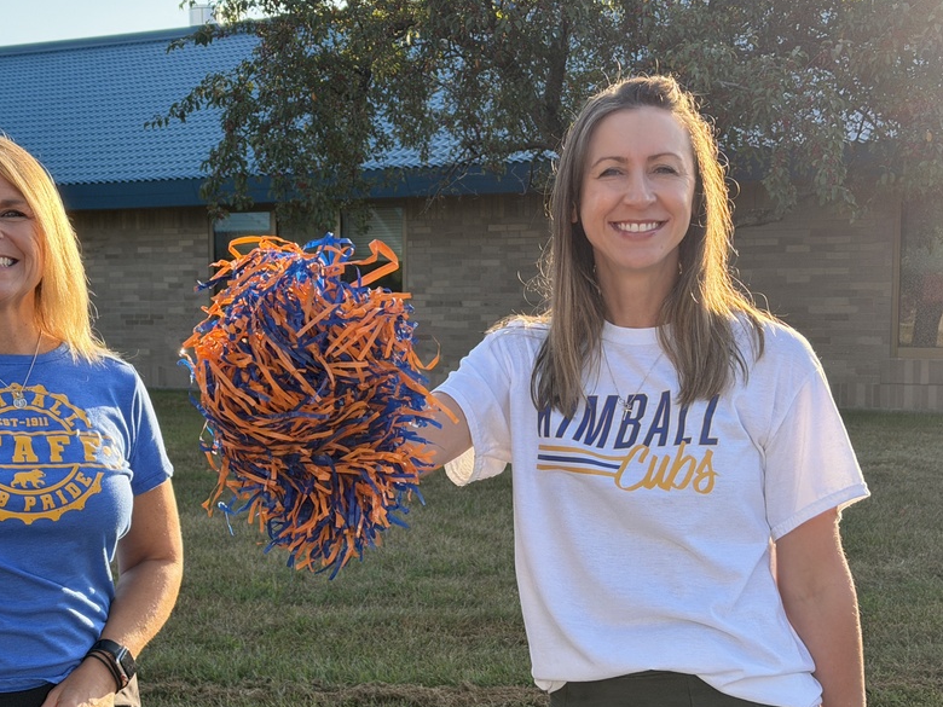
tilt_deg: -5.2
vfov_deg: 23.2
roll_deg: +0.5
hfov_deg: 30.5
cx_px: 329
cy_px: 431
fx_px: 1716
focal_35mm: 63
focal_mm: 6.76
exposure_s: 1/1070
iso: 80
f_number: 1.78
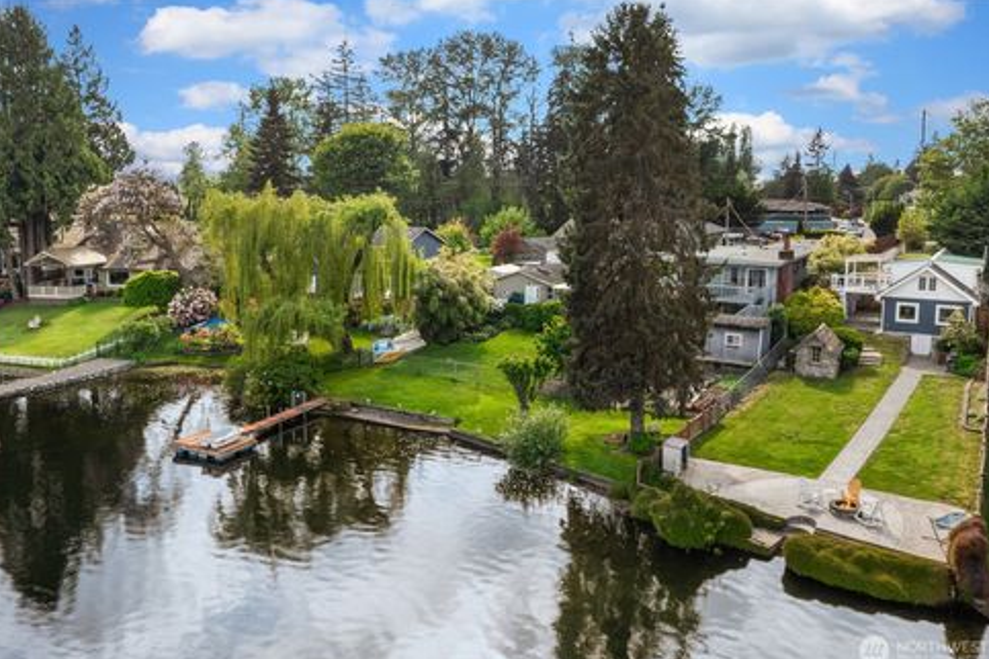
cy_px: 333
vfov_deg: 45.0
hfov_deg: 63.7
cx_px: 493
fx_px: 797
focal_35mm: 29
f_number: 5.6
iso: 100
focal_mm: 10.26
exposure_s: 1/320
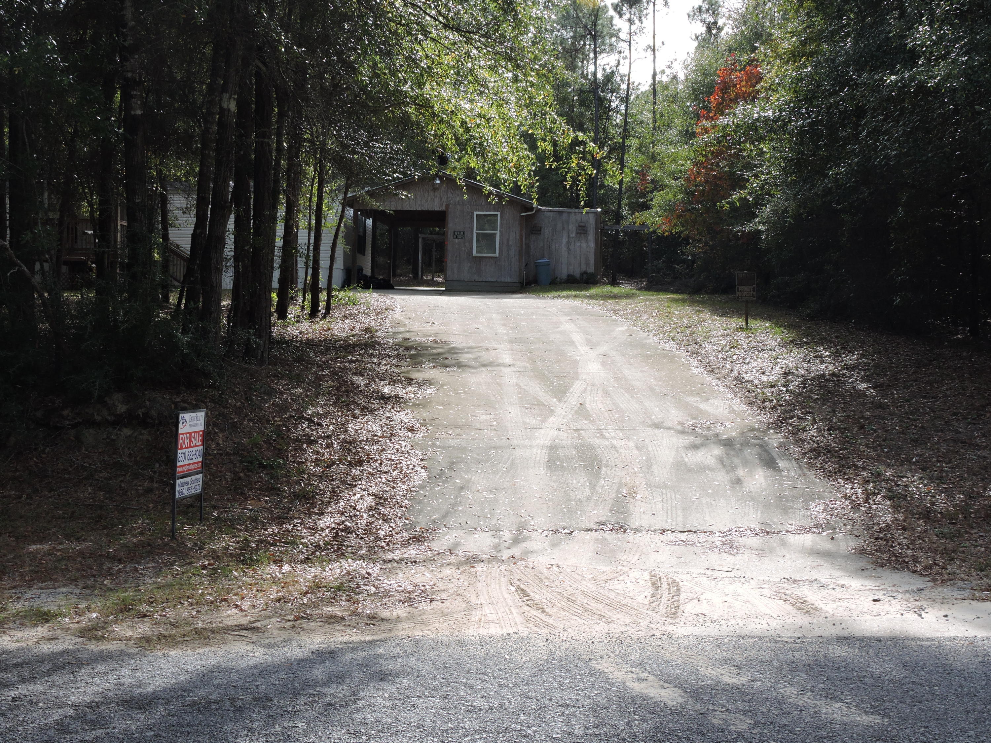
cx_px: 496
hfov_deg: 42.1
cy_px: 372
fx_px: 1288
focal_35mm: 45
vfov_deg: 32.2
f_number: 5
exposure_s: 1/250
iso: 100
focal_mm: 8.1
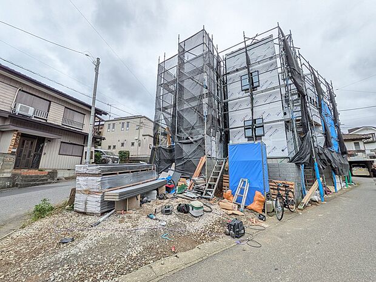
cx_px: 188
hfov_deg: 102.1
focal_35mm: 14
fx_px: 152
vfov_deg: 85.7
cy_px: 141
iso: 51
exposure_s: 1/1203
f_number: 2.2
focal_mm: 1.83
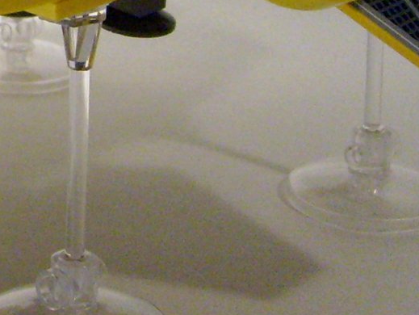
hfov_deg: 13.7
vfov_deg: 10.2
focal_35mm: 138
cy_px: -220
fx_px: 1672
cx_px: -156
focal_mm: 5.8
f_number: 2.8
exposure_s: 1/60
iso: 200
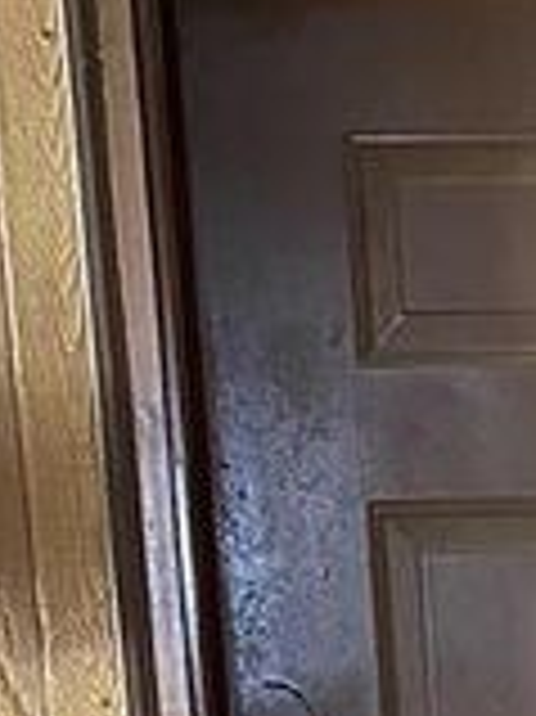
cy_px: 1205
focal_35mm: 109
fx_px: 2253
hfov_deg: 13.1
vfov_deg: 15.9
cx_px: 712
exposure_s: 1/35
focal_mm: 4.25
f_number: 1.8
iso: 640
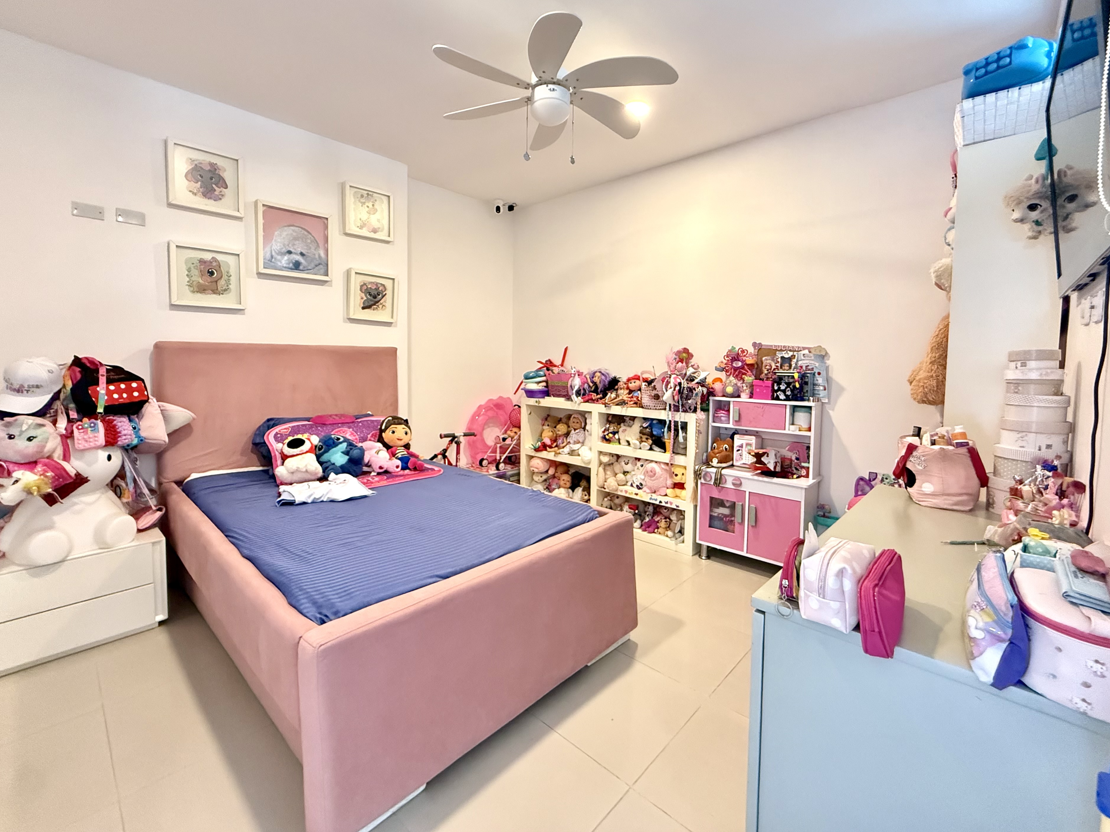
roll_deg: -1.1
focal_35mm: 15
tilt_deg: -3.1
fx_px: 481
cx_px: 557
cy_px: 387
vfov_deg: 81.6
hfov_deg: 98.2
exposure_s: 1/60
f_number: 2.2
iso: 640
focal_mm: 2.22
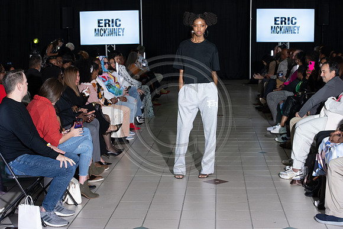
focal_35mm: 70
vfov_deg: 19.5
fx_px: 667
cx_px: 172
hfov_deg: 28.8
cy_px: 114
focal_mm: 70
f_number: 5.6
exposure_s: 1/160
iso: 1250
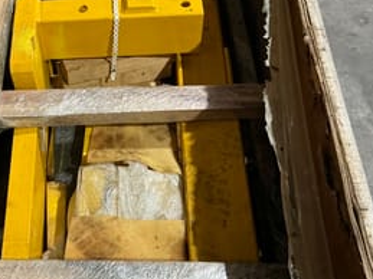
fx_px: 582
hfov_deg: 35.3
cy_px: 99
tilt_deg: -51.5
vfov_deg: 26.9
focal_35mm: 54
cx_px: 132
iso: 200
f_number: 1.8
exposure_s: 1/50
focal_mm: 3
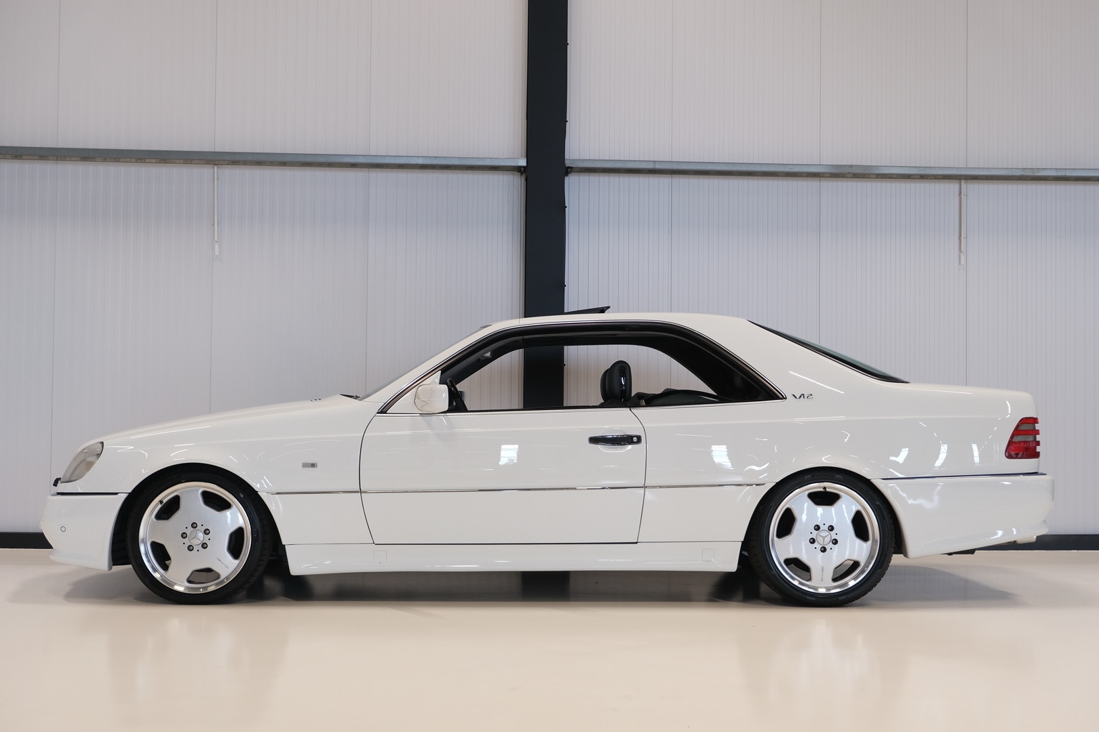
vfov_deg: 31.2
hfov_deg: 45.4
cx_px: 550
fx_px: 1313
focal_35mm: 43
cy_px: 366
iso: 500
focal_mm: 28.9
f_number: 3.2
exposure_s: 1/38
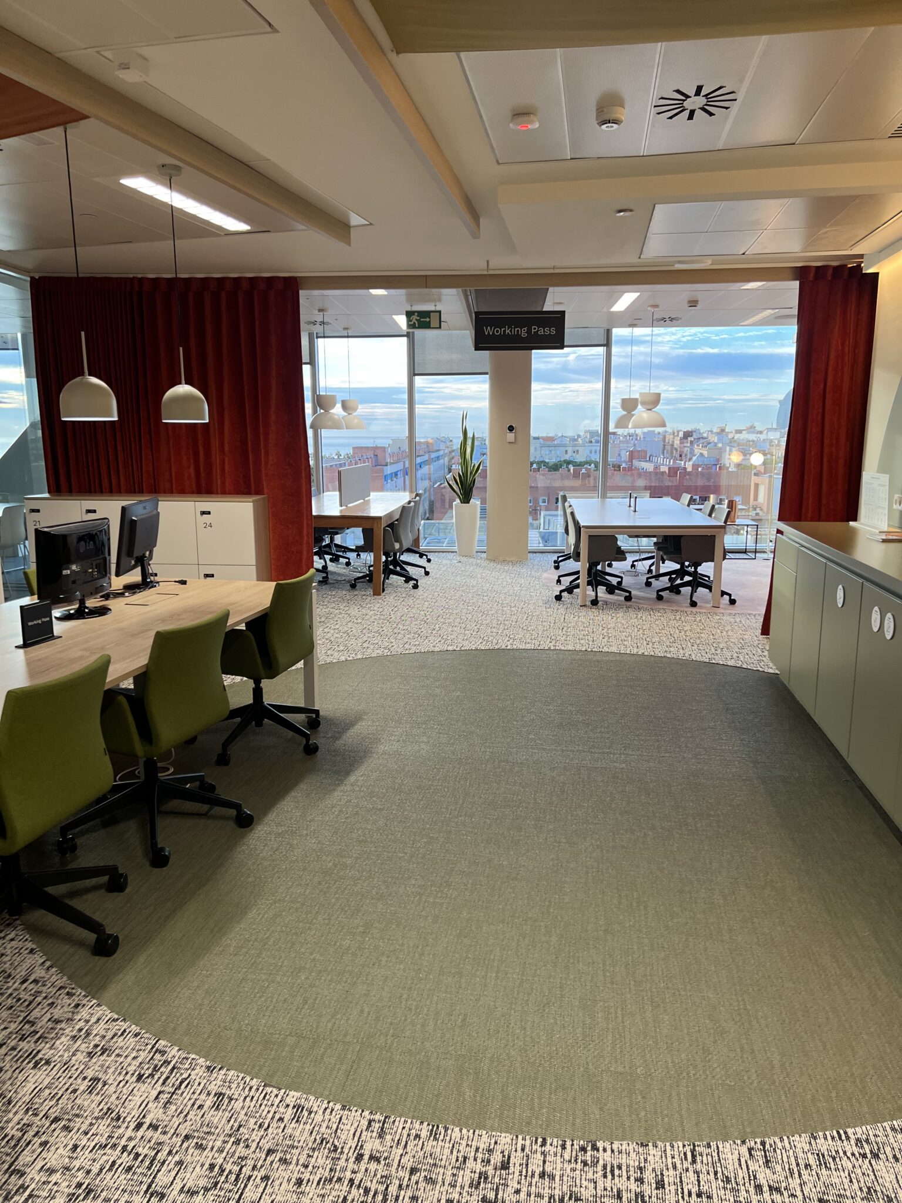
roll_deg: +0.2
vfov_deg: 67.3
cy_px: 602
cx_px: 451
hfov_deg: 53.1
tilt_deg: -8.5
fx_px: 903
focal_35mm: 26
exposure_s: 1/100
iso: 125
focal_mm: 5.7
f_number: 1.5
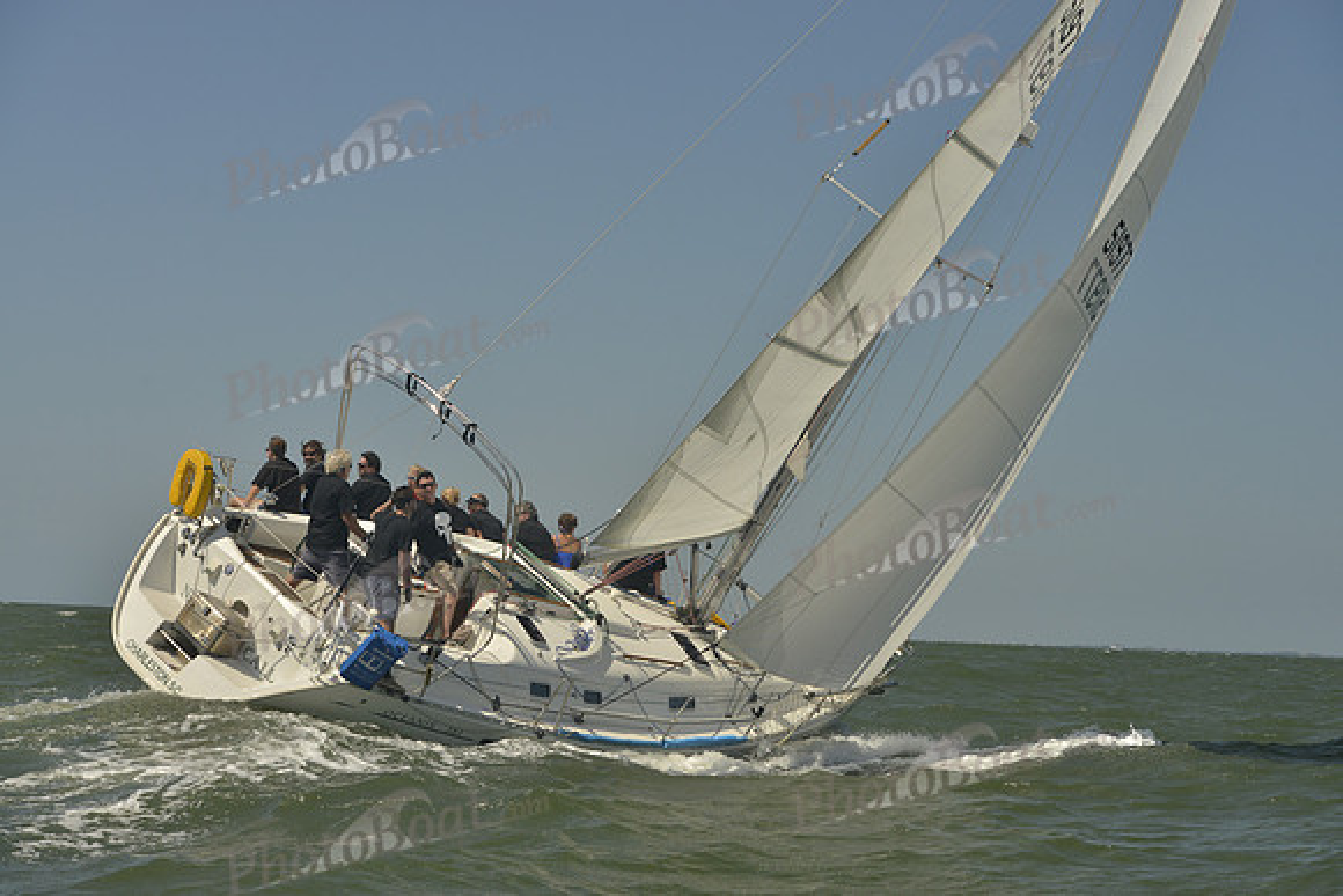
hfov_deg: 28.8
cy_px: 448
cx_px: 672
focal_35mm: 70
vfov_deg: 19.5
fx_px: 2612
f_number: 8
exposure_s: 1/1000
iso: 280
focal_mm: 70
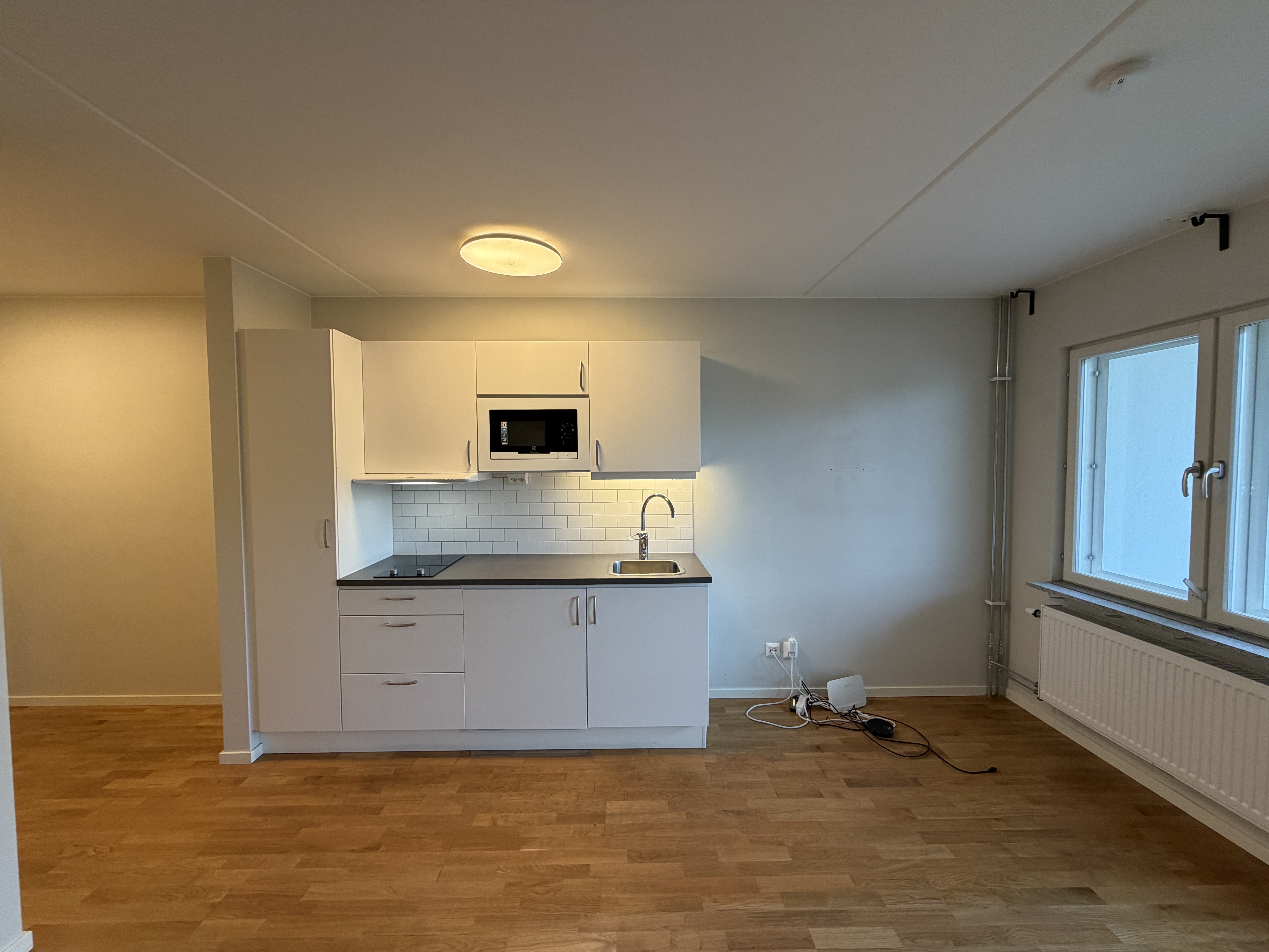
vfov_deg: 85.7
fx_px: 513
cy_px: 476
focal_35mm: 14
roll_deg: +0.8
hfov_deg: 102.1
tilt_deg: -2.7
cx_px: 634
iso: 250
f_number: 2.2
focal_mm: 2.22
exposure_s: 1/100
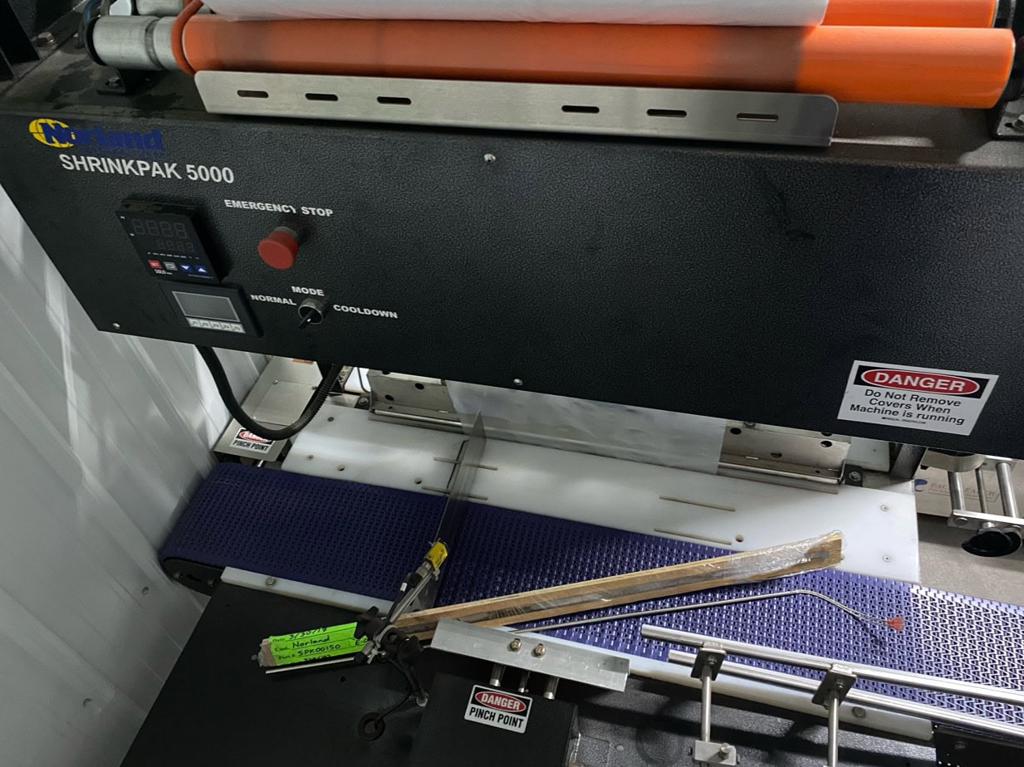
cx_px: 505
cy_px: 369
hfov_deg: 65.3
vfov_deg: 51.3
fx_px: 798
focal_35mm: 27
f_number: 1.8
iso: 800
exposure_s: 1/24
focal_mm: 4.2
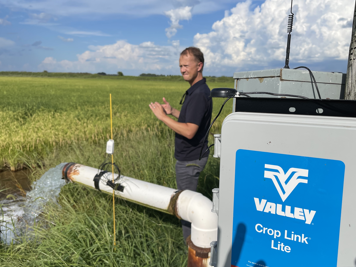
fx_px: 329
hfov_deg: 56.7
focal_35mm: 32
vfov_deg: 44.2
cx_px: 196
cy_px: 138
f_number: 1.6
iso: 32
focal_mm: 5.1
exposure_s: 1/7407
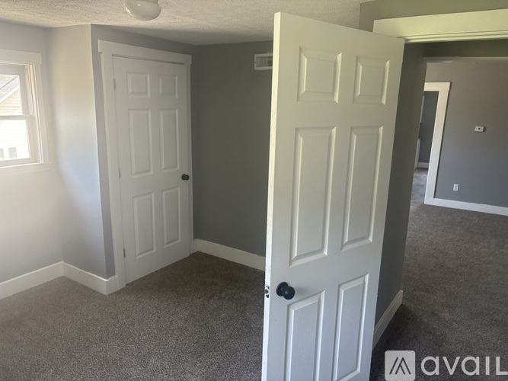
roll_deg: -2.0
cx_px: 254
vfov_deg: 53.0
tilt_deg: -12.3
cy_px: 190
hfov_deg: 67.3
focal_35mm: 26
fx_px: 381
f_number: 1.6
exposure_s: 1/98
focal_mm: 5.96
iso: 125
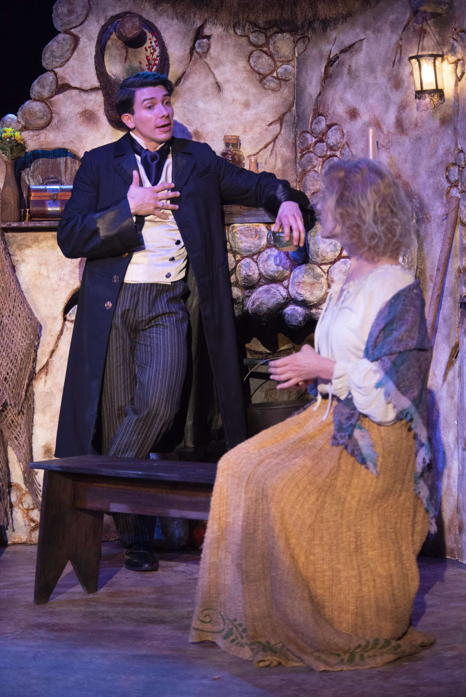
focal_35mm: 80
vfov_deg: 25.4
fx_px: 1552
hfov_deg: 17.1
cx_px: 233
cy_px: 348
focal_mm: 80
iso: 4000
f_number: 5
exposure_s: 1/160
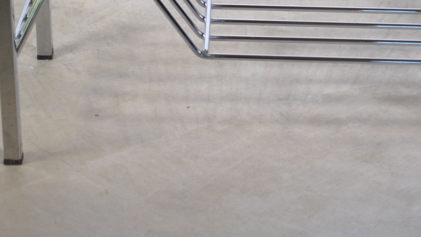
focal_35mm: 117
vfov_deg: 10.3
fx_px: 1306
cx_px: 284
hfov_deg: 18.3
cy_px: 17
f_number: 5.3
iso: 200
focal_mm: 42
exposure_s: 1/30
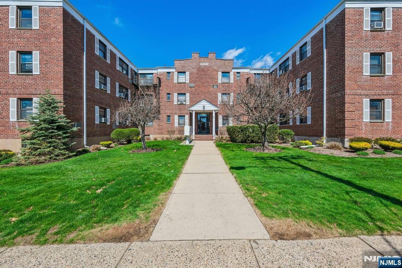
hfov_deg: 112.6
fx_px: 134
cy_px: 134
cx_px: 201
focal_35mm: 12
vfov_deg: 90.0
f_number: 8
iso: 320
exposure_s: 1/800
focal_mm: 8
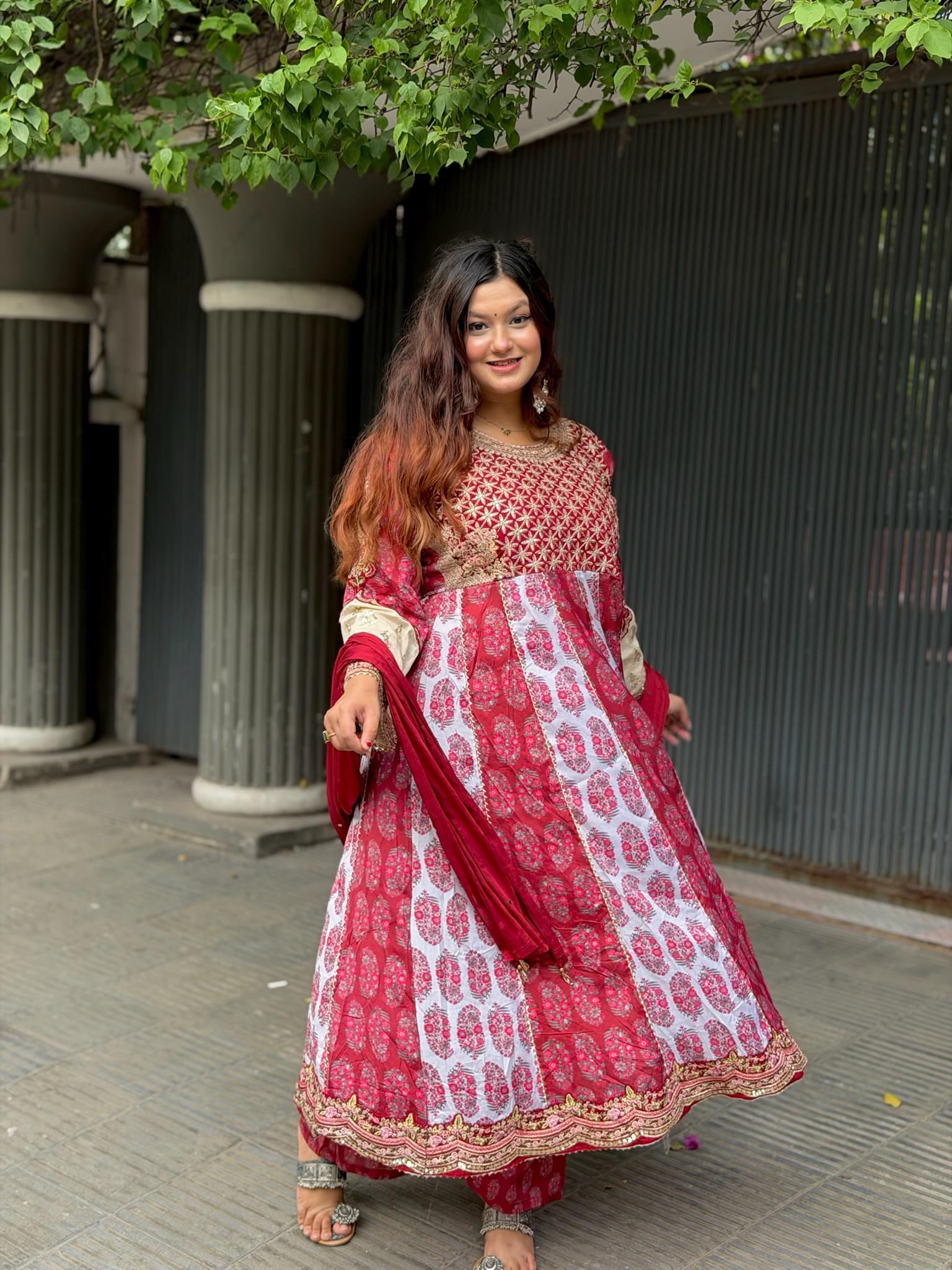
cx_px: 476
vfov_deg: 39.7
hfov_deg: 30.3
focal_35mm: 48
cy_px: 635
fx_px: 1760
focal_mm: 6.76
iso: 50
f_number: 1.78
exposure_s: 1/147
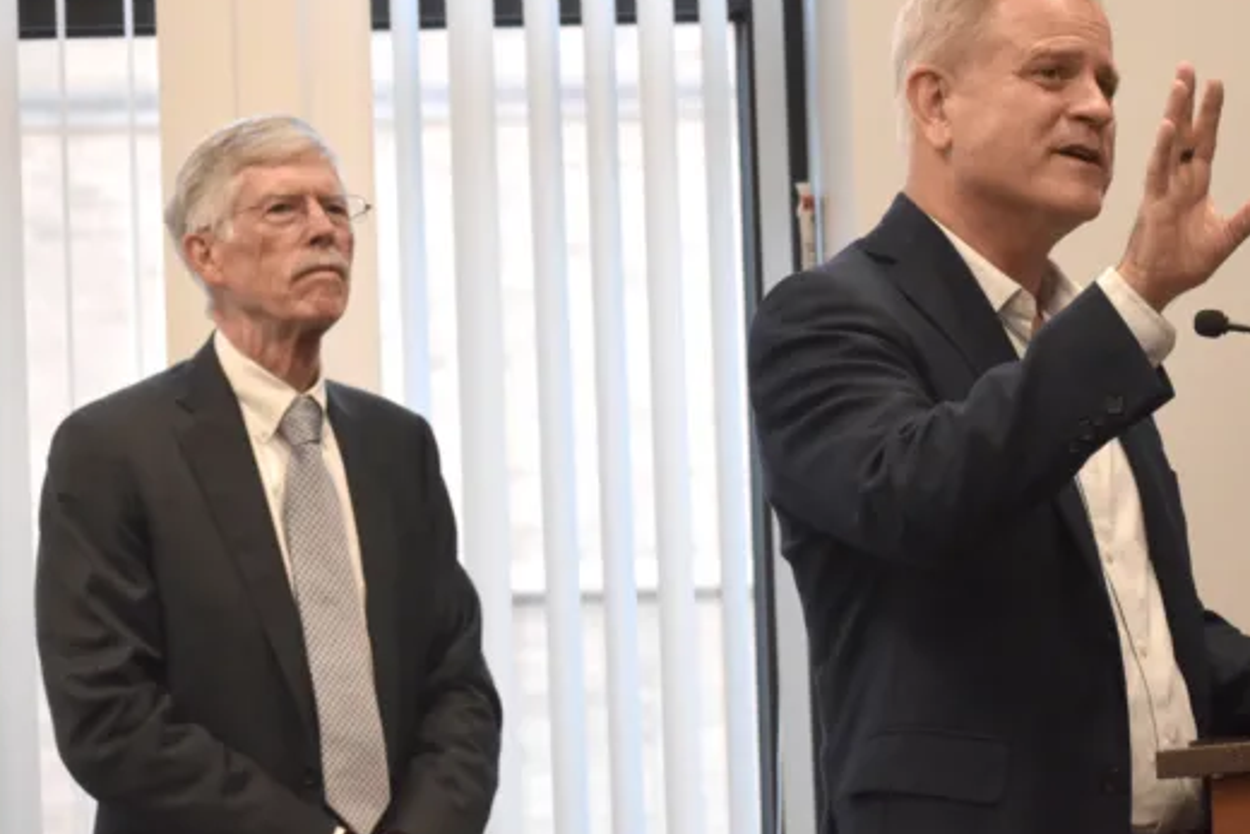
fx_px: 6008
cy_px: 392
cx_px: 750
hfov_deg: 11.9
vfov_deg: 7.9
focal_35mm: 173
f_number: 4.8
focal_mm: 80
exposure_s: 1/250
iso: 1250
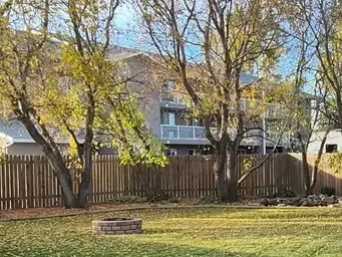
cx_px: 342
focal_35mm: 61
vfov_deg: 23.6
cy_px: 219
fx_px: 603
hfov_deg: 29.6
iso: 50
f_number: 2.2
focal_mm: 1.74
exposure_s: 1/364
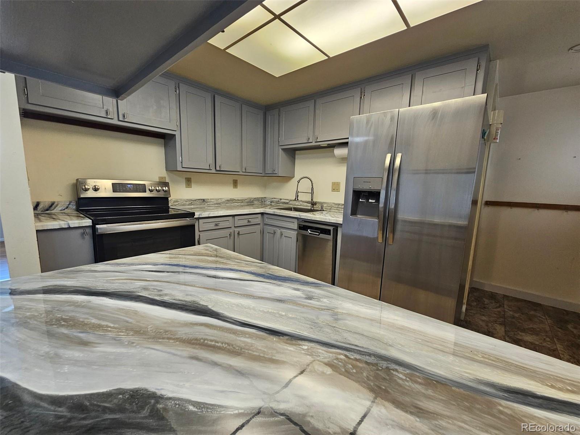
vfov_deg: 89.9
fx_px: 218
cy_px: 218
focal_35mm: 13
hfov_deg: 106.2
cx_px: 290
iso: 160
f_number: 2.2
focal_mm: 2.2
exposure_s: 1/60
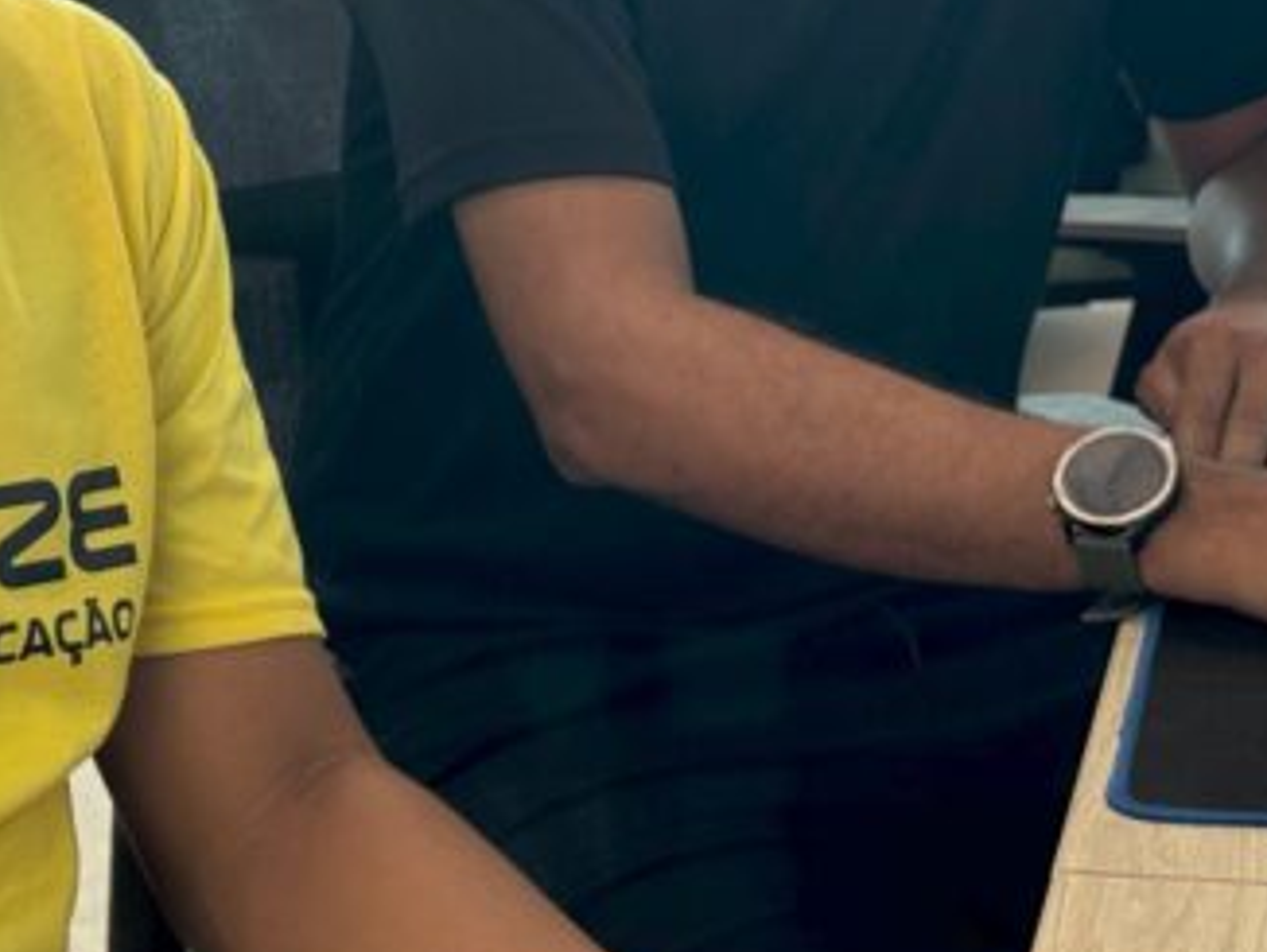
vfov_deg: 13.7
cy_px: -54
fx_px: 3883
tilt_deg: -10.2
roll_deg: +2.8
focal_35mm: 106
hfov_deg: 18.5
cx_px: 517
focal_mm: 6.76
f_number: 1.78
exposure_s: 1/120
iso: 125
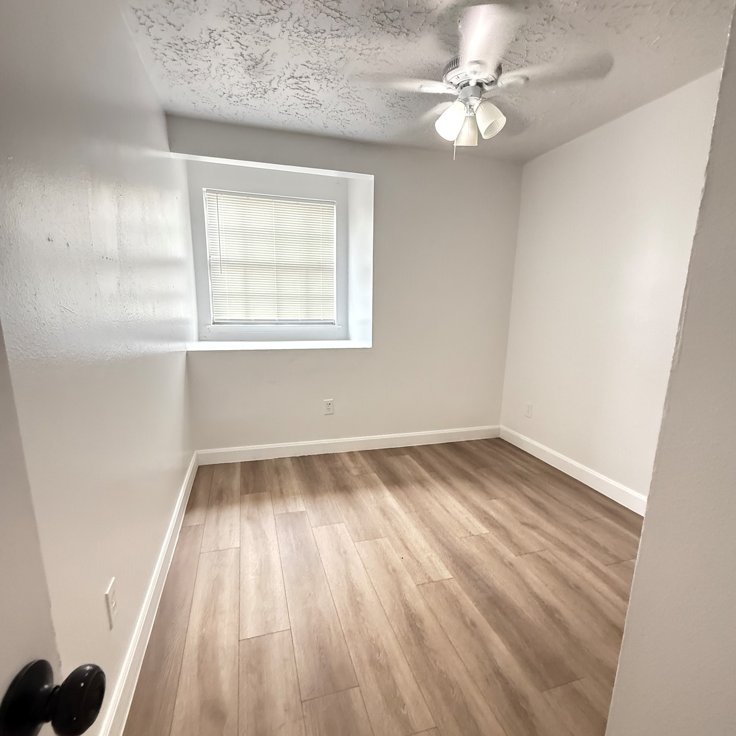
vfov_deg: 83.9
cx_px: 373
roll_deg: -0.5
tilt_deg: -10.1
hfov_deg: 84.0
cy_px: 389
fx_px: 409
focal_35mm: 17
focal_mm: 2.22
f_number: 2.2
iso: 1000
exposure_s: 1/60
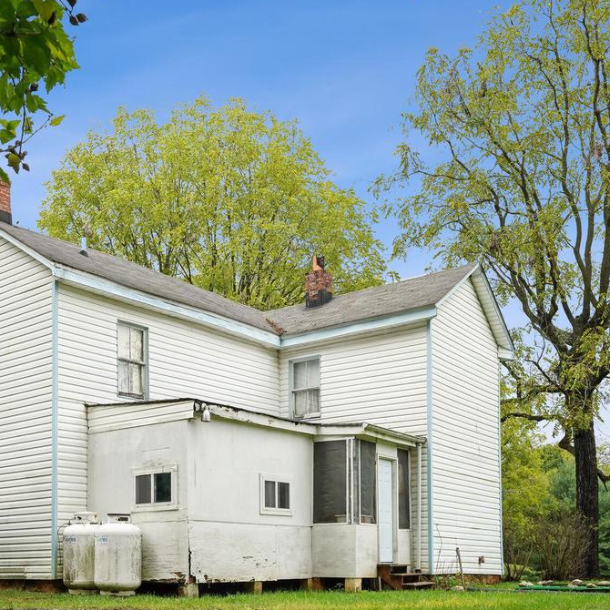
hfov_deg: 41.8
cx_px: 166
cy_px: 304
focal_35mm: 39
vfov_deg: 42.8
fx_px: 778
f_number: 9
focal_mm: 30
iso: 640
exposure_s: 1/200
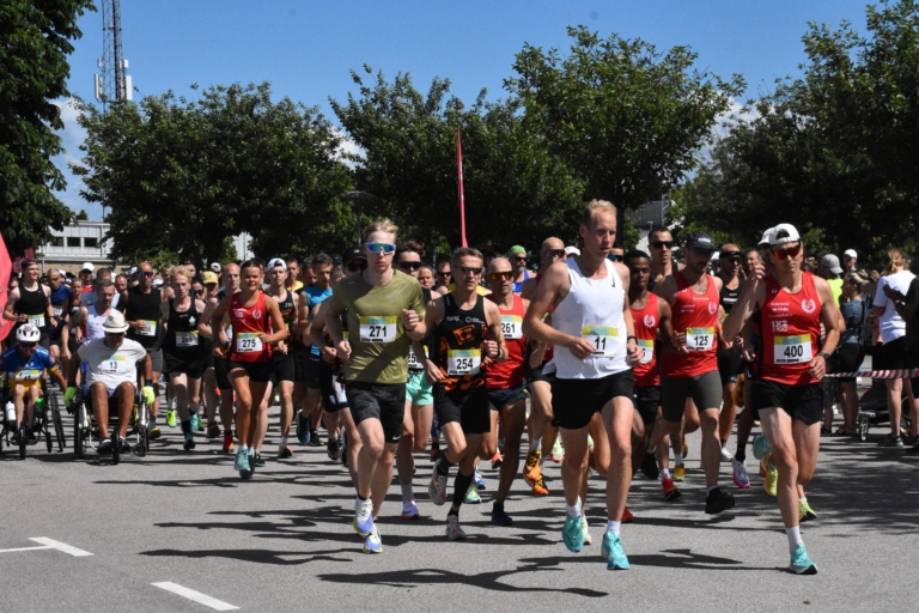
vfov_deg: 18.2
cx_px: 460
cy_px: 306
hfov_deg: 27.0
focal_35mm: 75
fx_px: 1914
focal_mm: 50
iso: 2500
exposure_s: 1/3200
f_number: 13
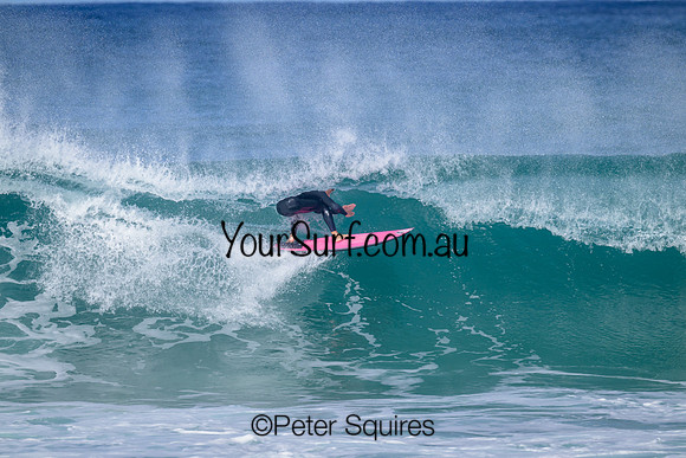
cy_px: 229
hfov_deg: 3.5
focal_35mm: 590
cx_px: 343
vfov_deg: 2.3
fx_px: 11245
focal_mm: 590
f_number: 11
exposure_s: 1/2000
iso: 800
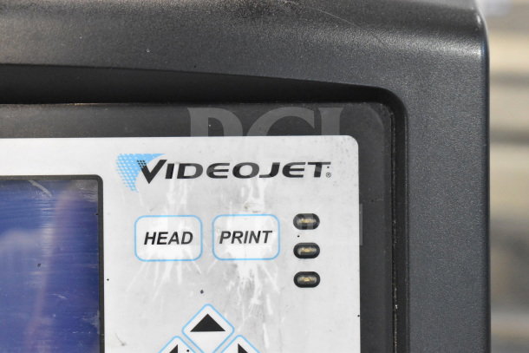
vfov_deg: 16.6
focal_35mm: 82
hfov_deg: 24.6
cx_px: 264
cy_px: 176
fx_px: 1213
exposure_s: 1/200
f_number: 7.1
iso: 6400
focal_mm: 55
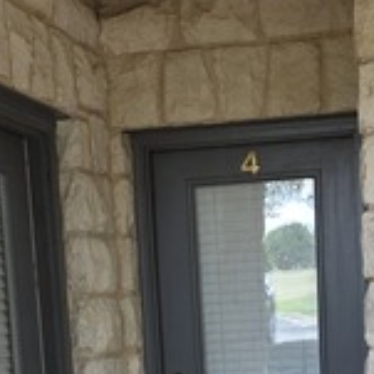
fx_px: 1051
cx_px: 243
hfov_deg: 20.1
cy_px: 451
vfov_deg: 19.0
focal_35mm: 86
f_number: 1.7
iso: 50
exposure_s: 1/180
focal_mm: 6.3
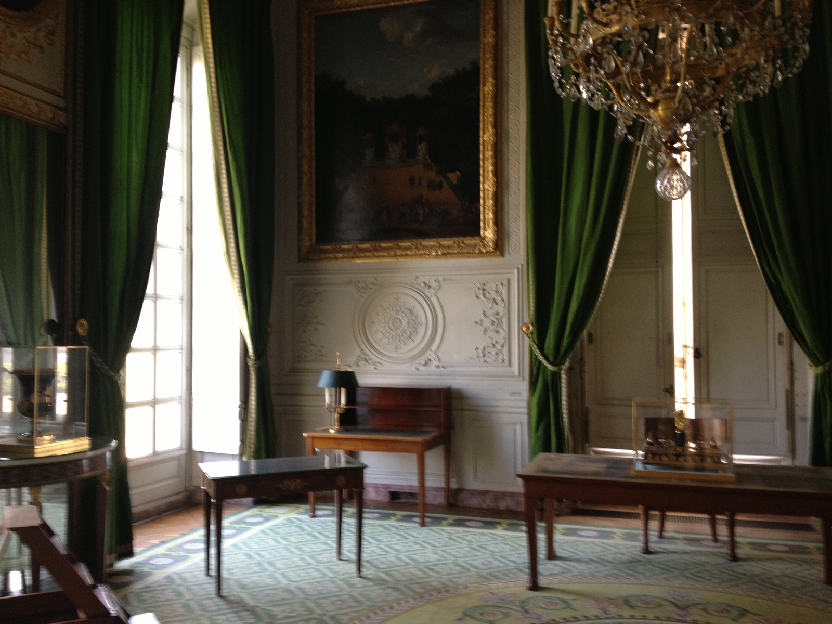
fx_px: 841
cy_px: 312
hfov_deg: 52.6
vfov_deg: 40.7
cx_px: 416
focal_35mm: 35
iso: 125
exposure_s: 1/20
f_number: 2.4
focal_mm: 4.28
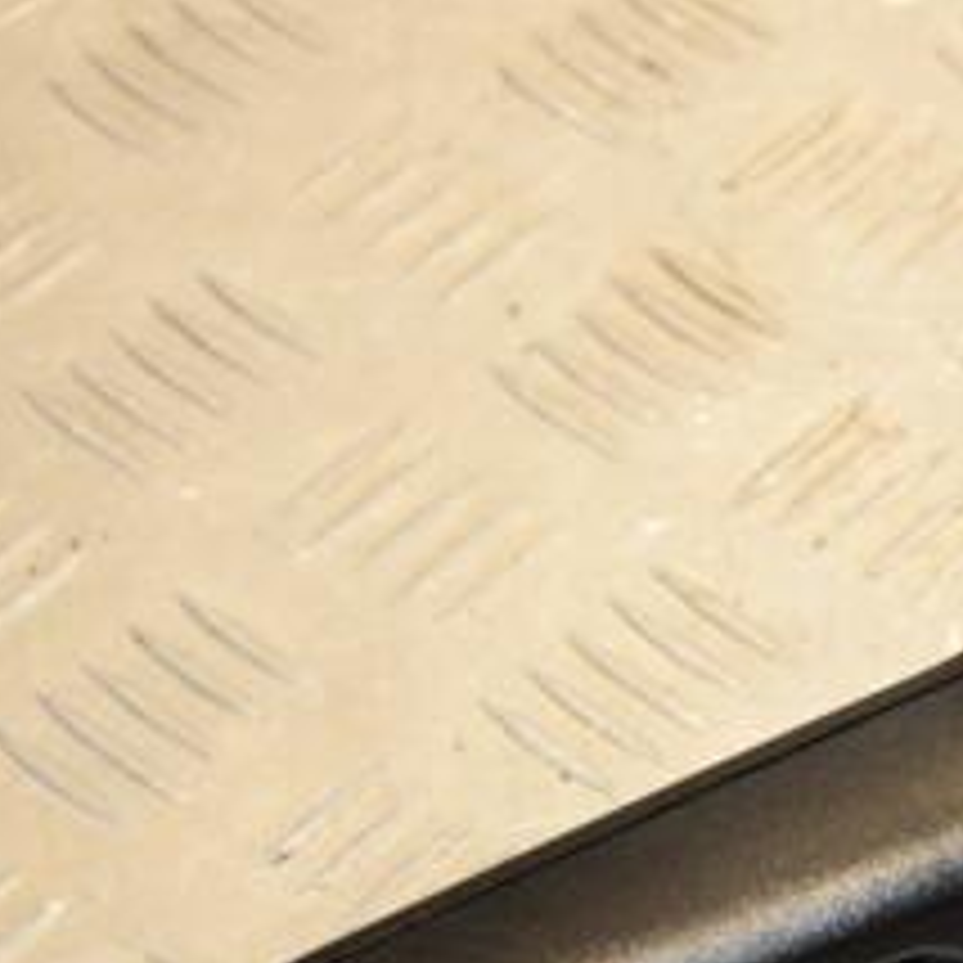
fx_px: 5854
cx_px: 1314
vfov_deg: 9.4
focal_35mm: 186
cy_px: 896
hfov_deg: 9.2
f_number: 7.1
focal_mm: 52
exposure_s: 1/200
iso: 800
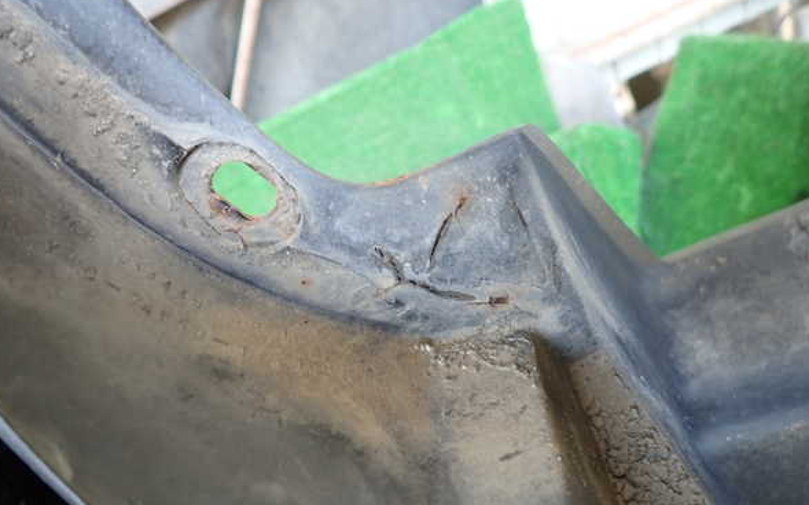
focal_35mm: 27
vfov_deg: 46.0
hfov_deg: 68.4
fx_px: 595
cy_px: 246
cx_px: 402
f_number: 2
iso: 200
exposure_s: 1/40
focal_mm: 4.5
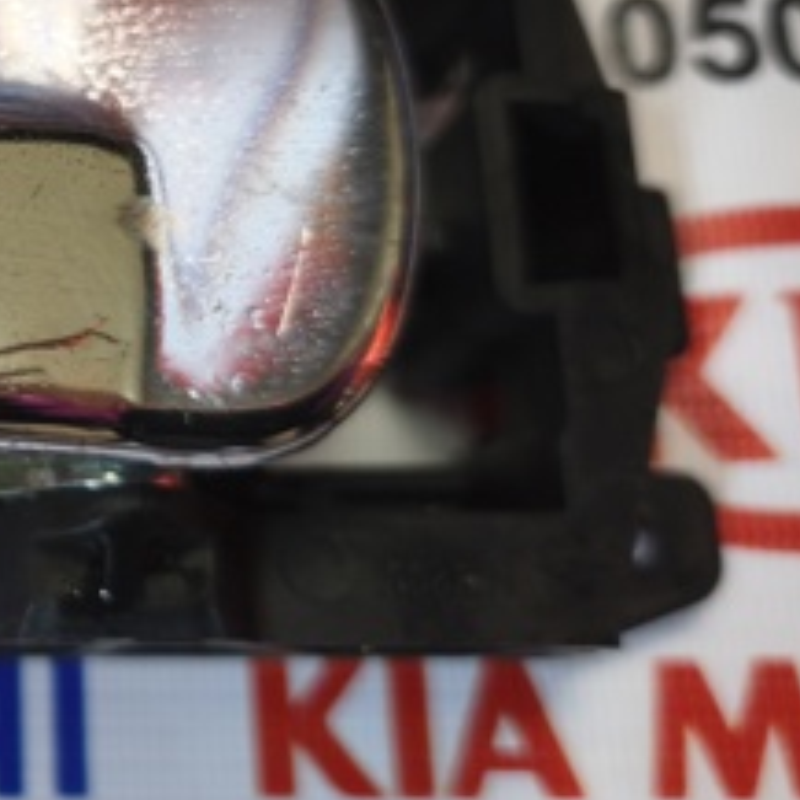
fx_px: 1569
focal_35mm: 60
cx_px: -177
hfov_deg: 25.5
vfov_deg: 28.4
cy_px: 254
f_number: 1.7
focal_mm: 5.35
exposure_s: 1/100
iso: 80
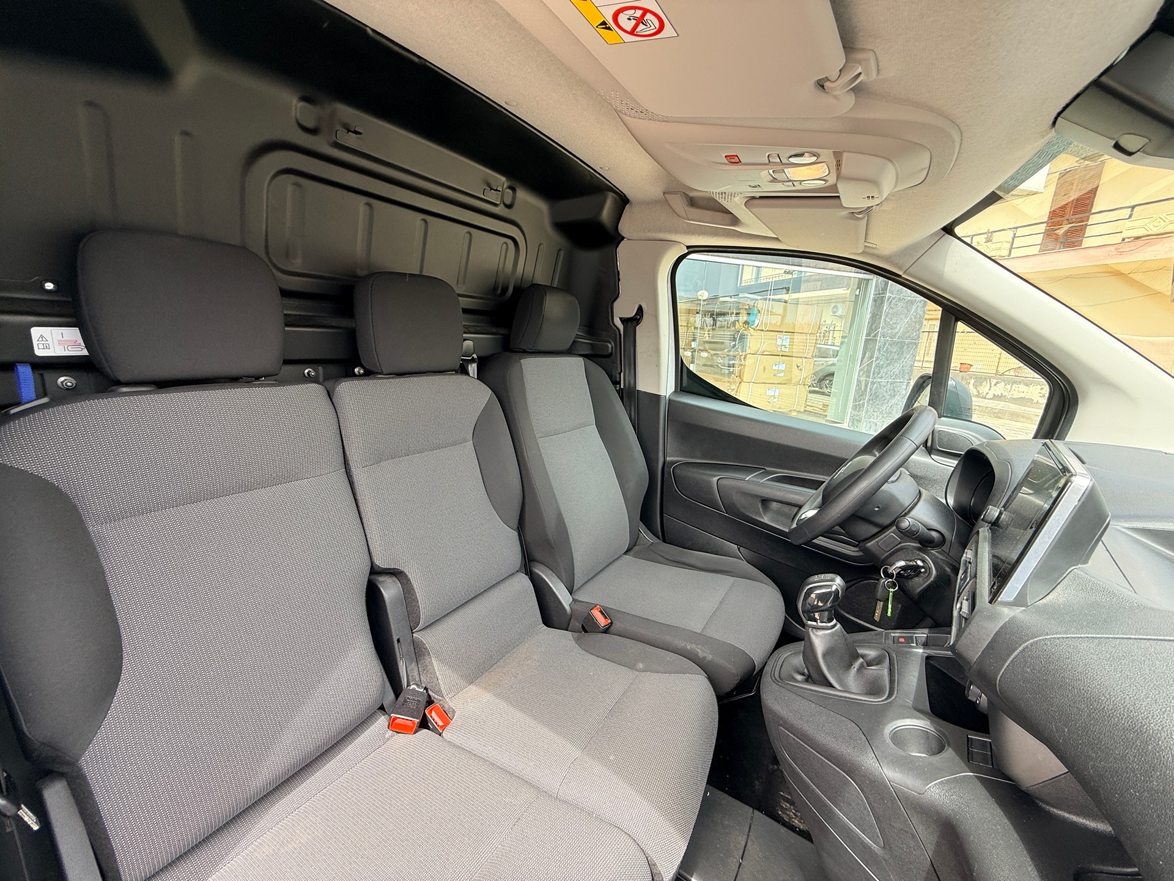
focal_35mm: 14
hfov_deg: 102.1
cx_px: 587
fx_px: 475
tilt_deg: -12.1
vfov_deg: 85.7
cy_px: 440
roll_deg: -4.8
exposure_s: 1/99
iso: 64
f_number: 2.2
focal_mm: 2.22
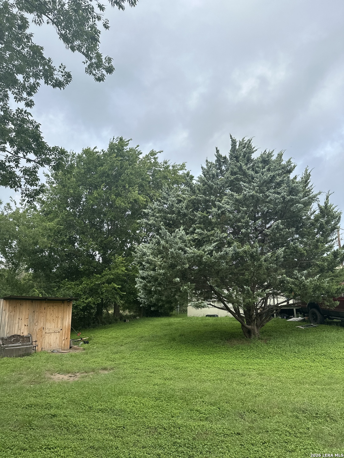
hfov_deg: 56.8
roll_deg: -0.1
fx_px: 318
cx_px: 172
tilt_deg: +13.9
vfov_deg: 71.6
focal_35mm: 24
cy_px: 229
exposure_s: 1/2410
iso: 80
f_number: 1.78
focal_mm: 6.86
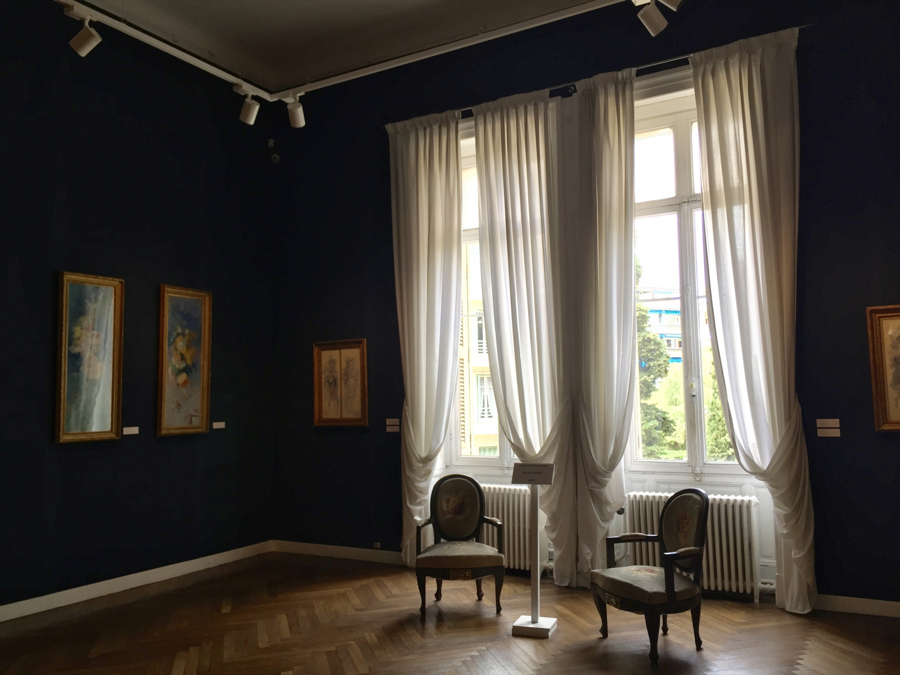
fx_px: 754
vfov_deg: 48.2
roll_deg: +0.0
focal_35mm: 29
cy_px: 338
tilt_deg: +5.4
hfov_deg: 61.7
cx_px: 450
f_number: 2.2
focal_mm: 4.15
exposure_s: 1/50
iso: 32
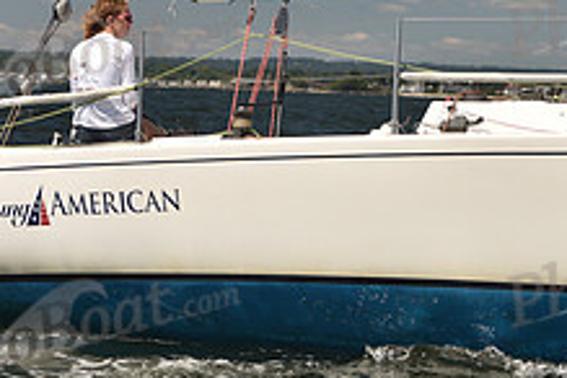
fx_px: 3417
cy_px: 162
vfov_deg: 6.3
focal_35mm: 217
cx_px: 375
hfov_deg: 9.5
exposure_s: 1/1250
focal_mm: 82
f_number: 4.5
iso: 250
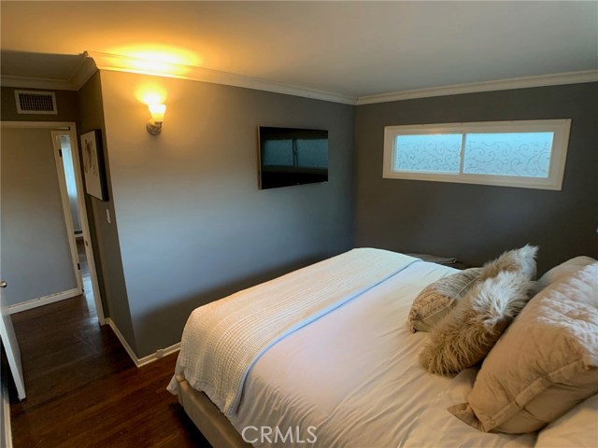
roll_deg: +0.5
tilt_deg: -13.7
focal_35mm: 26
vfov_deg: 53.1
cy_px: 224
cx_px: 299
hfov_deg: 67.3
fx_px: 449
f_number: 1.8
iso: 250
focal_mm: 4.25
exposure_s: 1/60
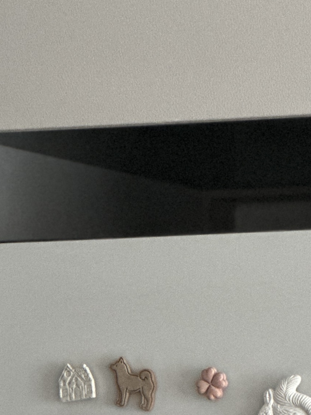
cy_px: 644
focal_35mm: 271
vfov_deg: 7.2
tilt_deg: -0.6
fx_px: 3246
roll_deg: -0.4
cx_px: 344
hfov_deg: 5.5
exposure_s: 1/30
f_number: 2.8
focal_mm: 9
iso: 320
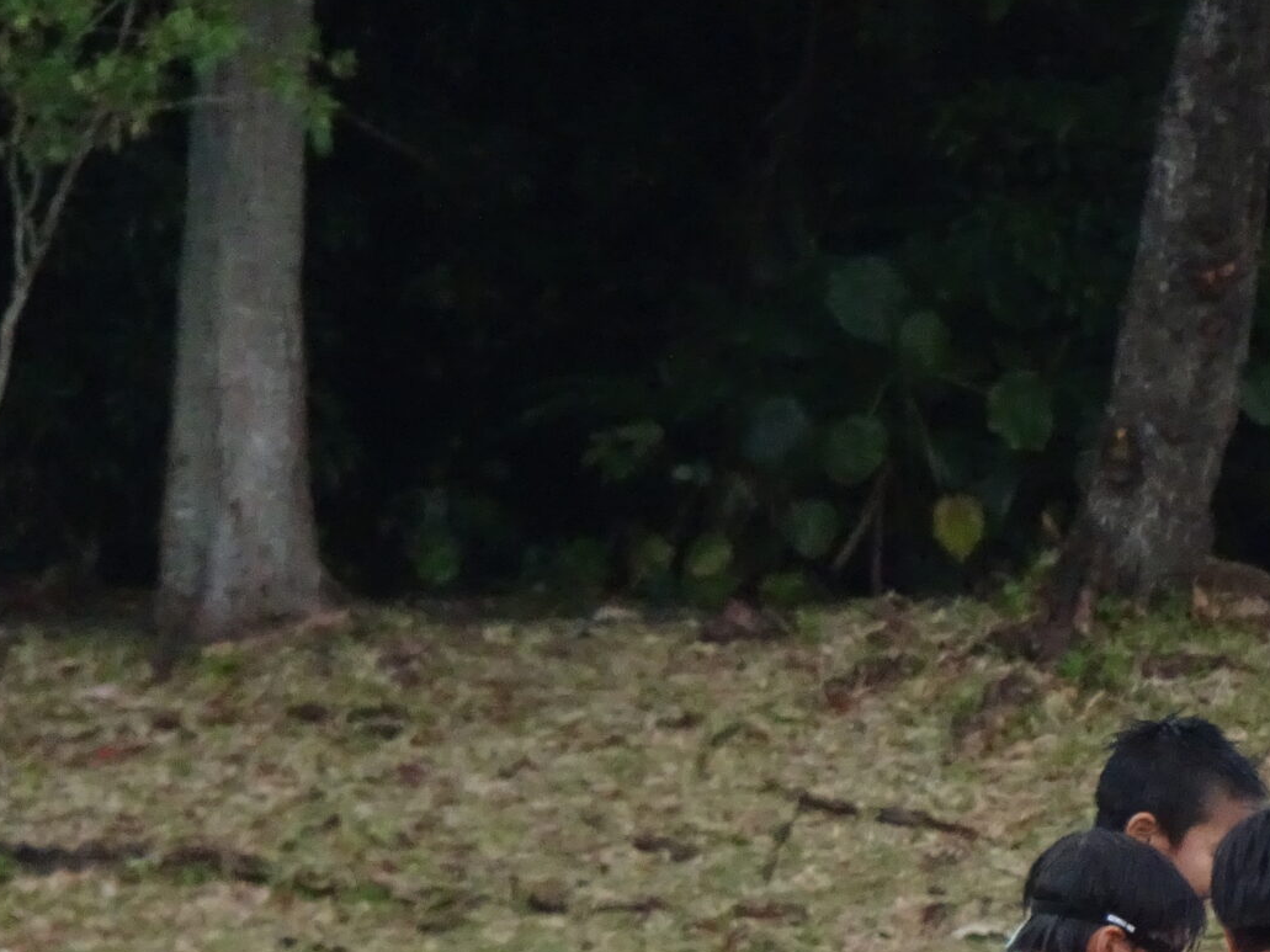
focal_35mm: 1058
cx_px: 1504
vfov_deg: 1.4
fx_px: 38812
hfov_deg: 1.9
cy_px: 1068
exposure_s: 1/250
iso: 800
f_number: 6.3
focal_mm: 72.78
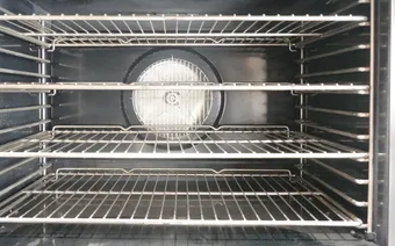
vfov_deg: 26.8
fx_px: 516
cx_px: 166
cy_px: 105
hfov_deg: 41.7
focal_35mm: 48
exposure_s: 1/40
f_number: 3.5
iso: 6400
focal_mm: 14.69
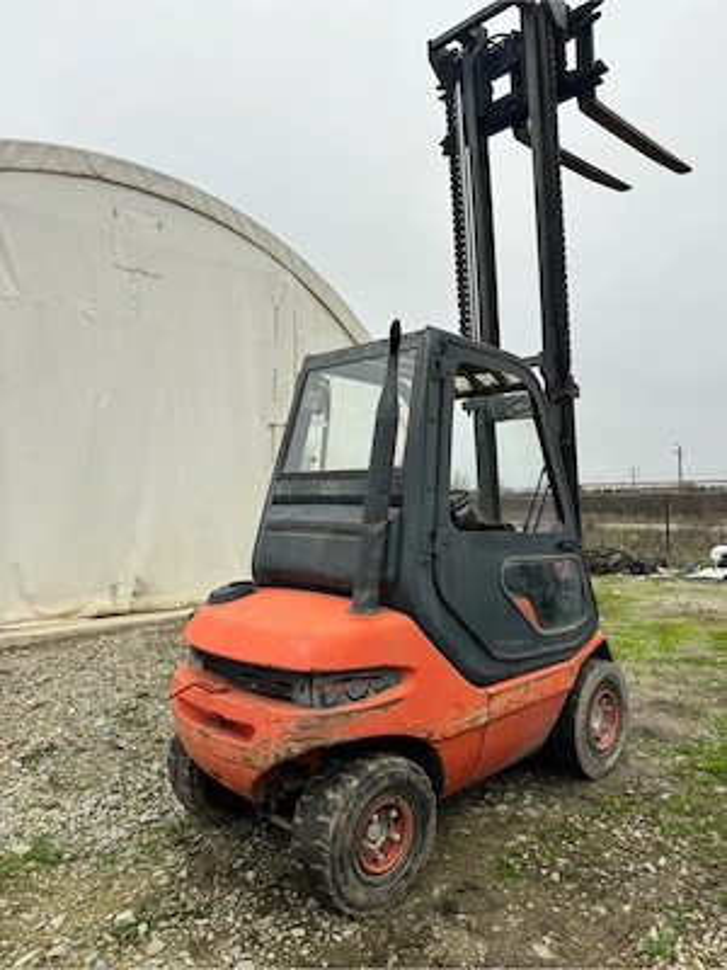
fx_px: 672
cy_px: 485
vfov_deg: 71.6
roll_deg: +0.2
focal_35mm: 24
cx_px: 364
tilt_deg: +1.5
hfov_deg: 56.8
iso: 80
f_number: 1.78
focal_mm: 6.86
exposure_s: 1/280
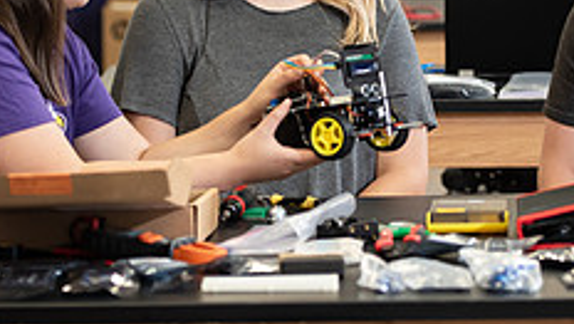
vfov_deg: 6.7
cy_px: 122
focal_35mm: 183
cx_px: 351
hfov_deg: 11.7
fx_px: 2788
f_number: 3.2
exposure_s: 1/250
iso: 800
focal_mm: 70
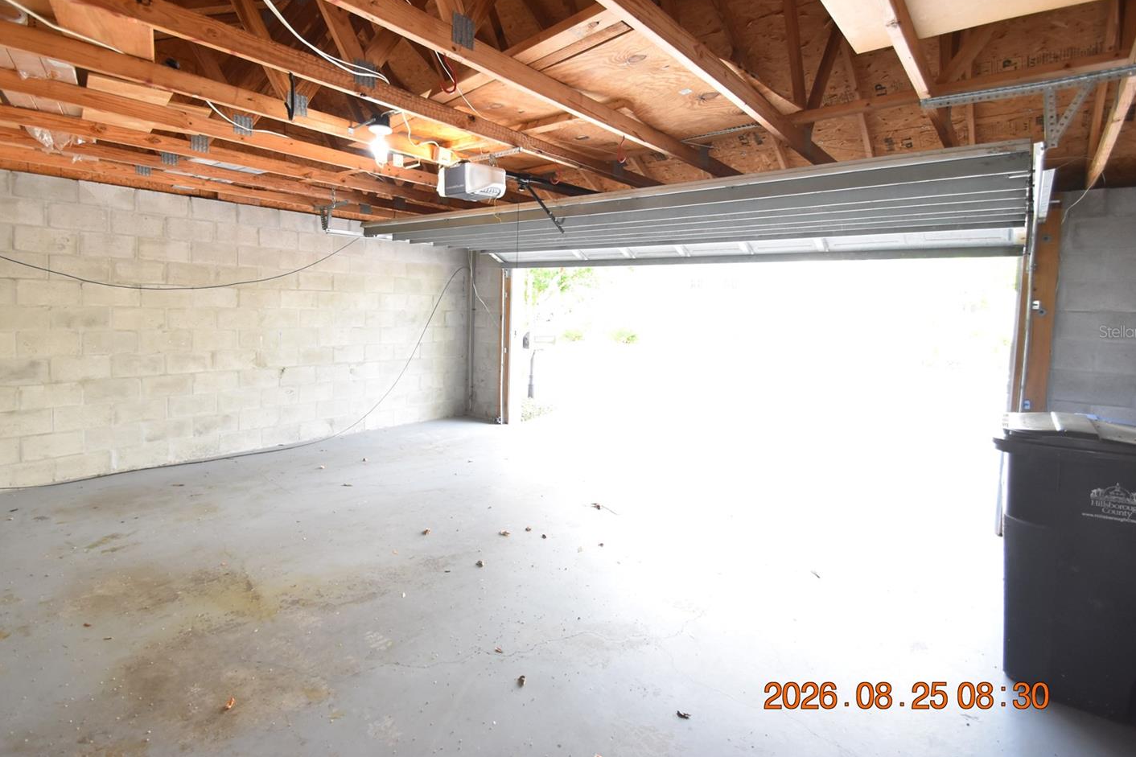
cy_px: 331
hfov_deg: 93.1
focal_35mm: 17
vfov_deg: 70.1
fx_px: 536
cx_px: 527
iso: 800
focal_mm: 10
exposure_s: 1/60
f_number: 3.5
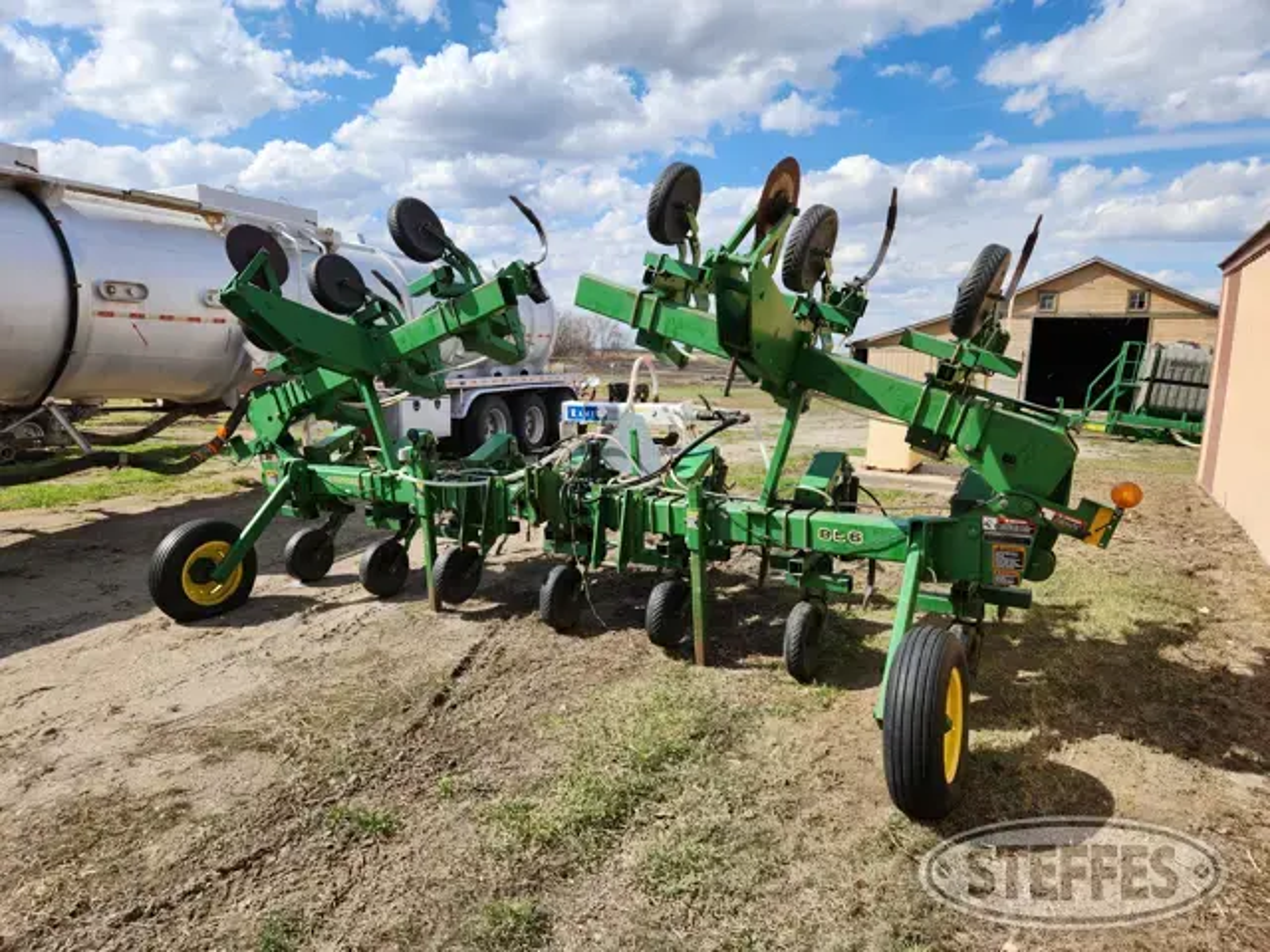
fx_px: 844
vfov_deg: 58.9
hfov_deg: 73.9
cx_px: 635
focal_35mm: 23
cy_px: 476
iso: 20
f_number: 1.8
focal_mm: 5.4
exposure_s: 1/1645
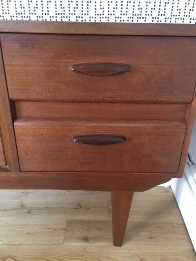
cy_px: 130
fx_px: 219
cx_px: 98
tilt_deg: -23.1
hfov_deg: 48.2
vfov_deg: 61.7
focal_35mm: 29
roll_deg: -1.3
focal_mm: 4.15
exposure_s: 1/17
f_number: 2.2
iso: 320
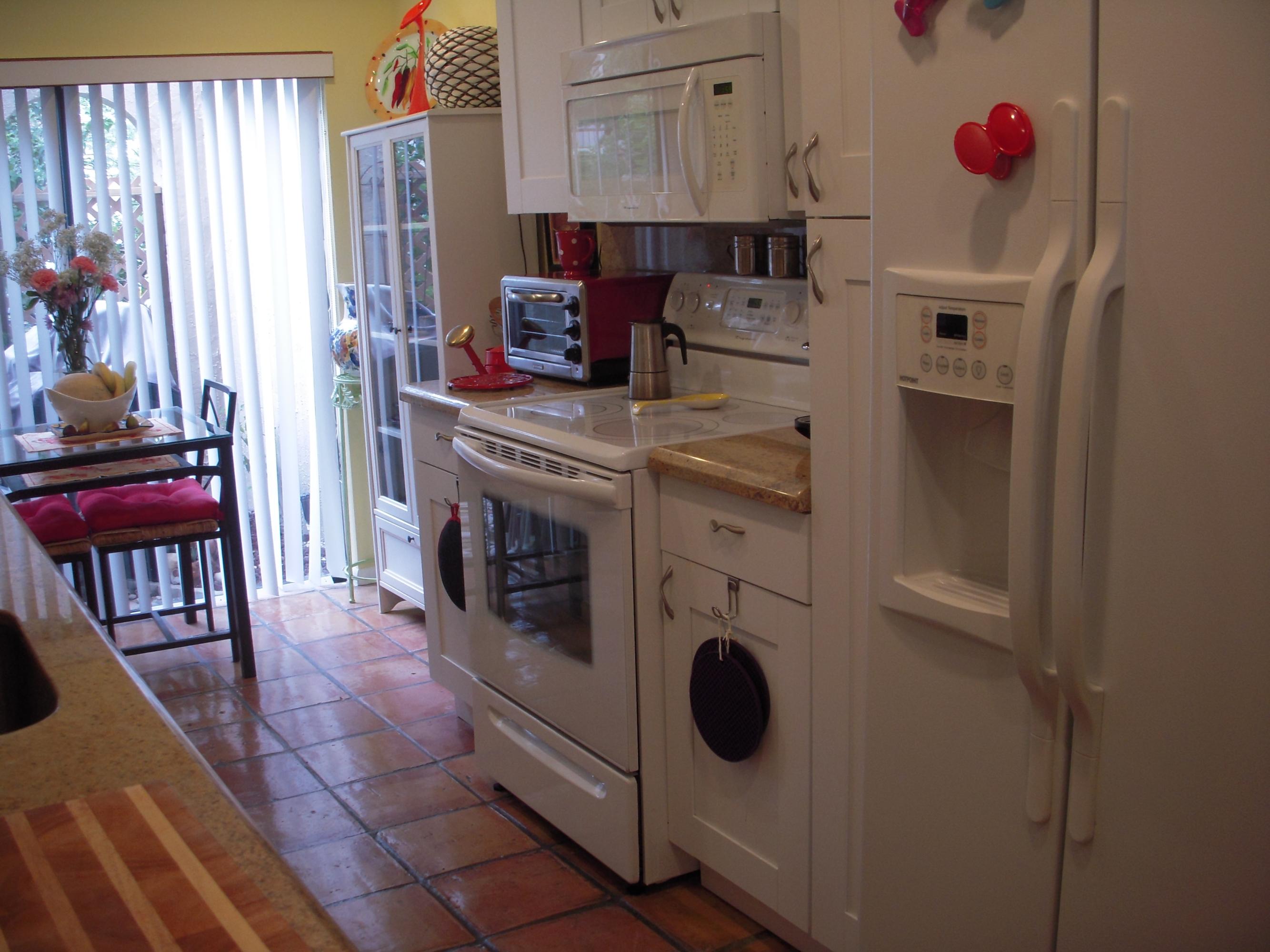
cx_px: 635
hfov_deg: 49.0
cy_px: 476
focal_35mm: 38
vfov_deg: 37.7
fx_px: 1394
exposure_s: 1/30
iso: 125
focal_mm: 6.3
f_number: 3.3
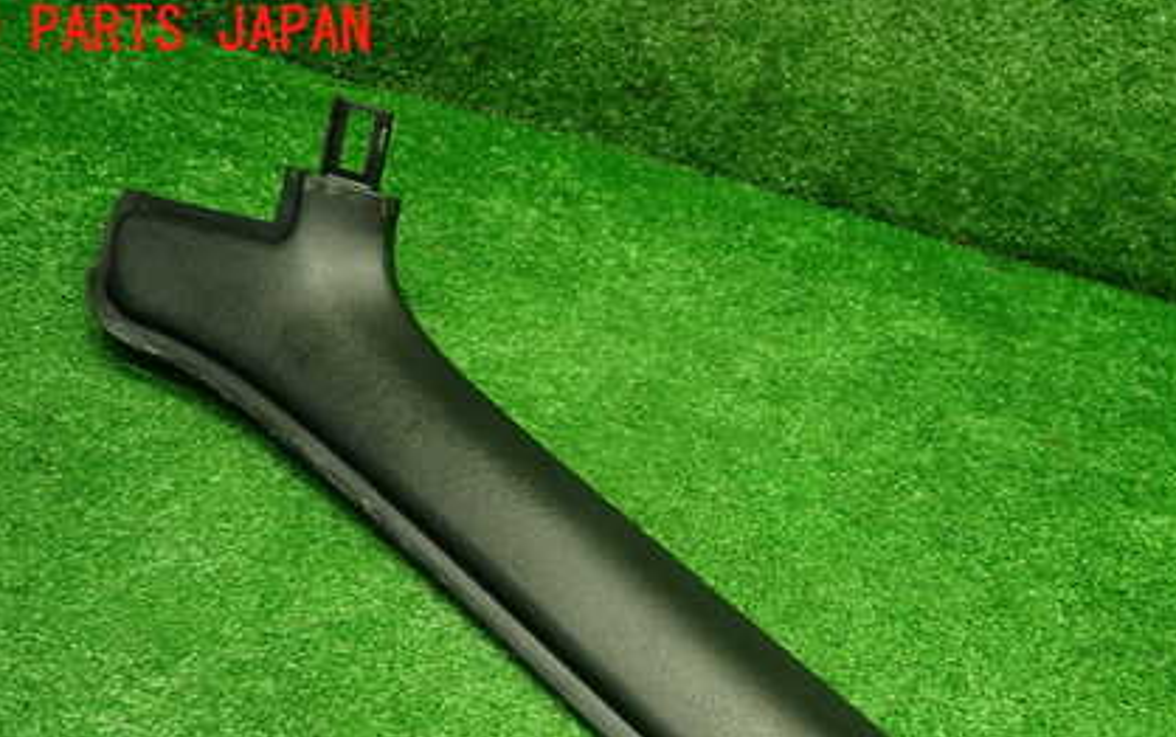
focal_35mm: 38
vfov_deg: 32.4
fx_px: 1219
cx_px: 703
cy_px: 630
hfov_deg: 51.2
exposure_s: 1/50
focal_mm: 4.5
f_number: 2
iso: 200
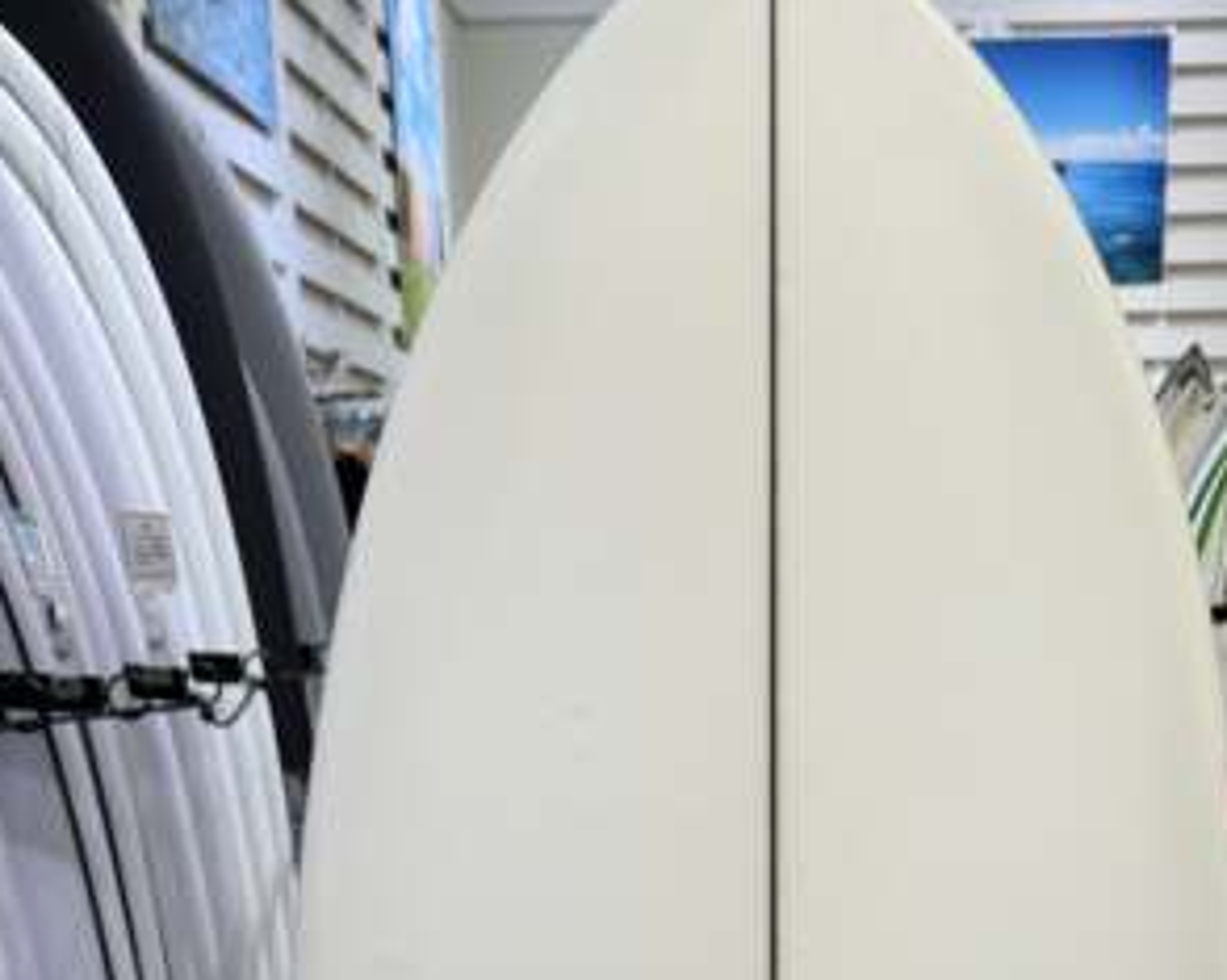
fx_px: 2323
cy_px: 1399
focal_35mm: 64
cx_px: 758
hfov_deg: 29.5
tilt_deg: -19.1
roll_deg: +0.6
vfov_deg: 20.8
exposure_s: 1/120
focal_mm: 6.76
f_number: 1.78
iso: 50
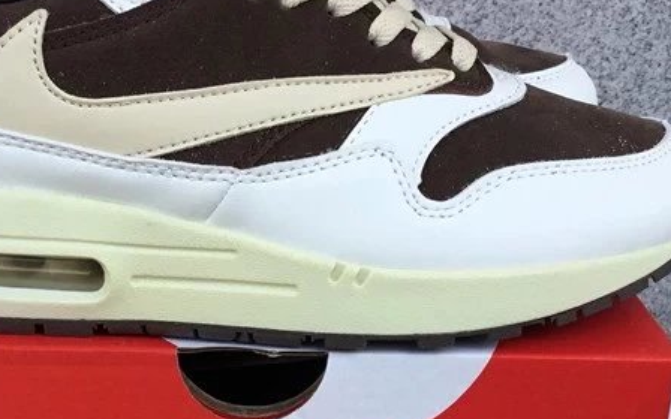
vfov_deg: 19.7
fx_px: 1207
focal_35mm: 66
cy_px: 276
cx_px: 246
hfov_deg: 30.9
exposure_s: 1/388
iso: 25
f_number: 2.4
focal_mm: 3.3
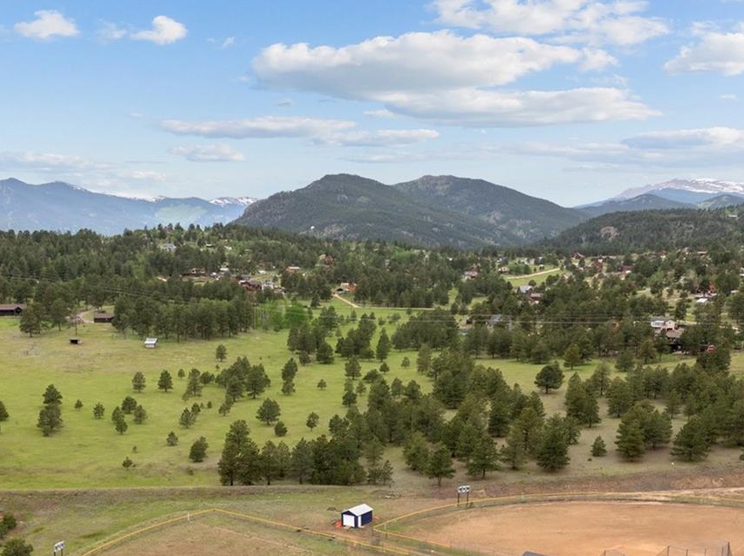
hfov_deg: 41.9
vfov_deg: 30.7
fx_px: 966
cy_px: 502
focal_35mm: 45
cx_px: 292
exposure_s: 1/2500
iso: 260
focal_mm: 12.29
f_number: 2.8
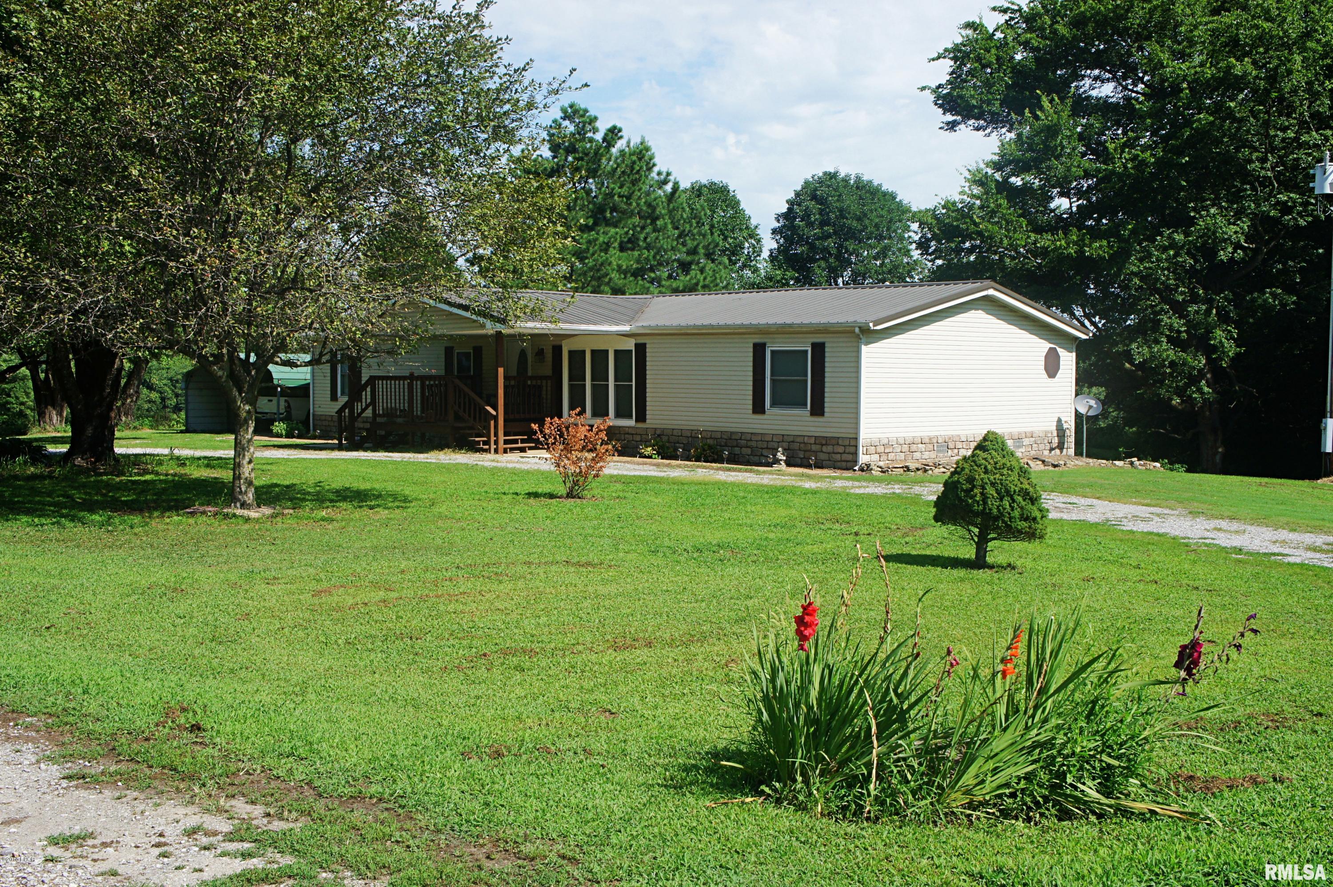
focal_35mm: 39
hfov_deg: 49.6
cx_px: 666
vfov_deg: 34.2
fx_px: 1443
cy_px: 444
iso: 200
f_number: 13
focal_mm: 26
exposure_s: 1/200
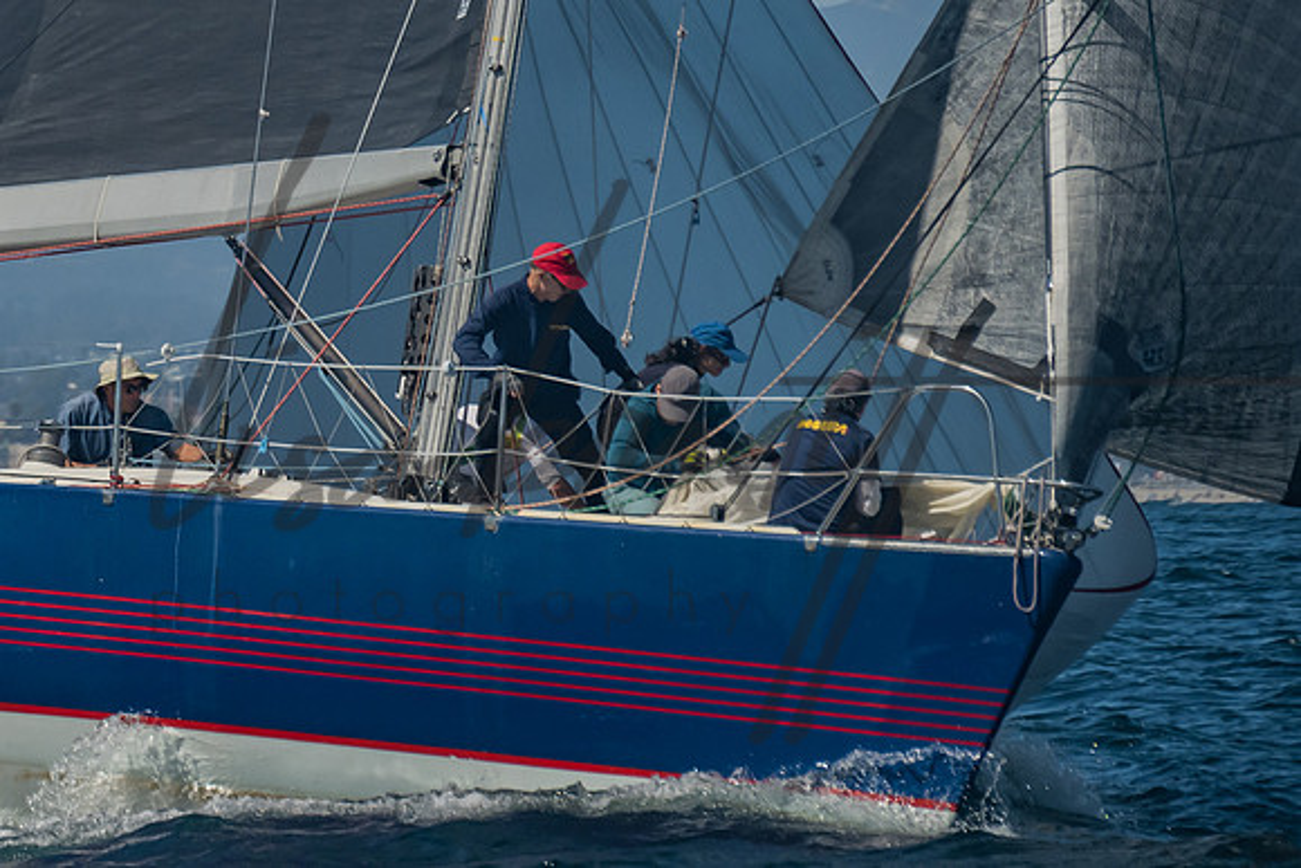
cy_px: 237
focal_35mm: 437
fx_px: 15797
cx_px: -315
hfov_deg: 4.7
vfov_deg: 3.1
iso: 160
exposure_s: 1/1250
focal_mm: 170
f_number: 6.3
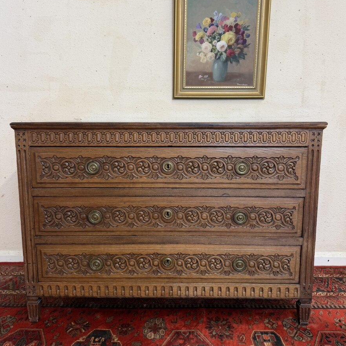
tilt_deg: -9.6
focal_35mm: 29
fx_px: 328
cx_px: 170
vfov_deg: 55.6
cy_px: 168
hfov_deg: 55.6
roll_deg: +0.5
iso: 125
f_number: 1.78
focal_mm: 6.76
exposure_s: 1/50
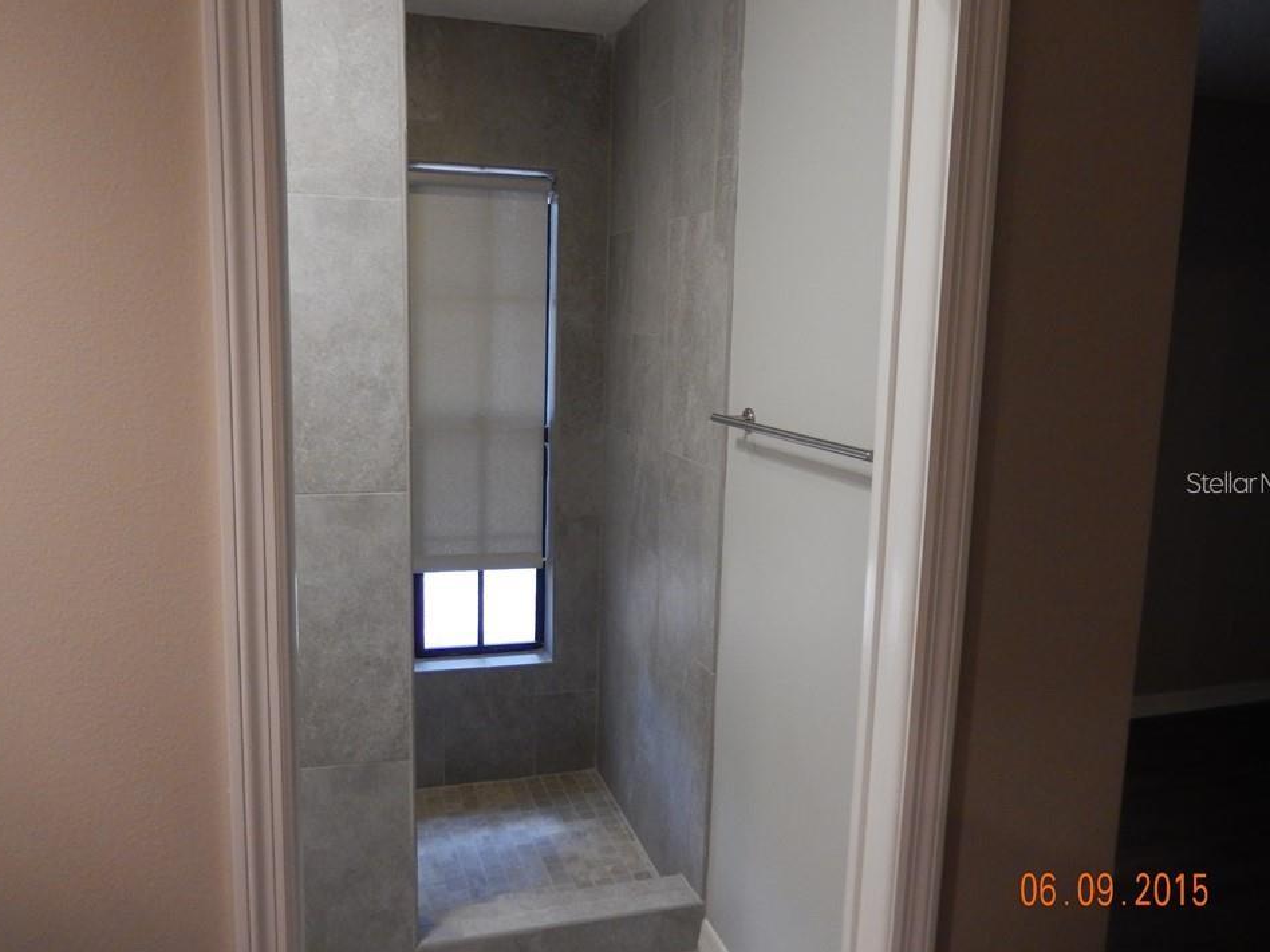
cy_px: 482
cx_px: 627
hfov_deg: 65.3
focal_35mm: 27
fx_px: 991
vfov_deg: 51.4
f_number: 3.4
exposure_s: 1/15
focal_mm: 4.5
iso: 400
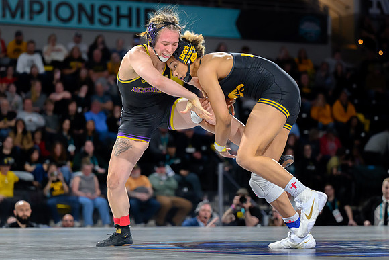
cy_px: 141
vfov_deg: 10.9
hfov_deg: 16.3
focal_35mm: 126
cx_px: 218
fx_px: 1362
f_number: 2.8
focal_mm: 98
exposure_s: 1/800
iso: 5000
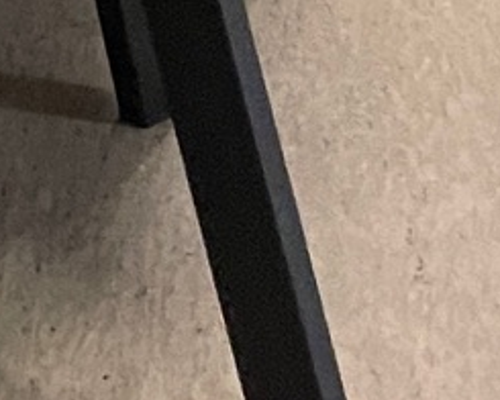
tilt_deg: -18.1
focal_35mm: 204
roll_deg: +1.1
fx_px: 3019
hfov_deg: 7.8
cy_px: -624
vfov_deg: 7.1
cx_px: -1139
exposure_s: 1/50
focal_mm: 5.1
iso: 500
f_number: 1.6
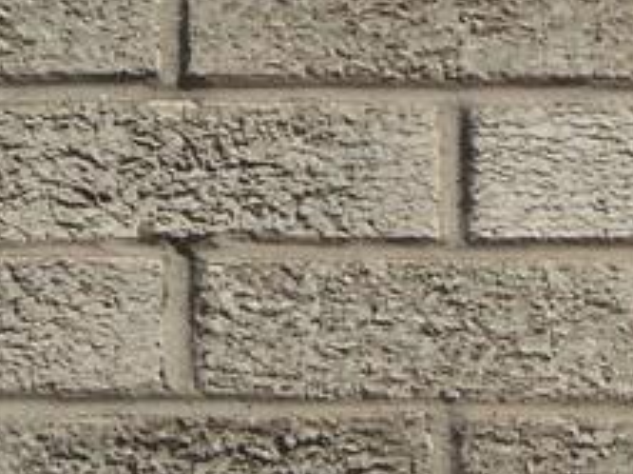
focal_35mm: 753
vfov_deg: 2.0
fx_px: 13755
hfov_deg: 2.6
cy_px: -23
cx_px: 798
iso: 64
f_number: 4.7
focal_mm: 29
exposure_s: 1/640
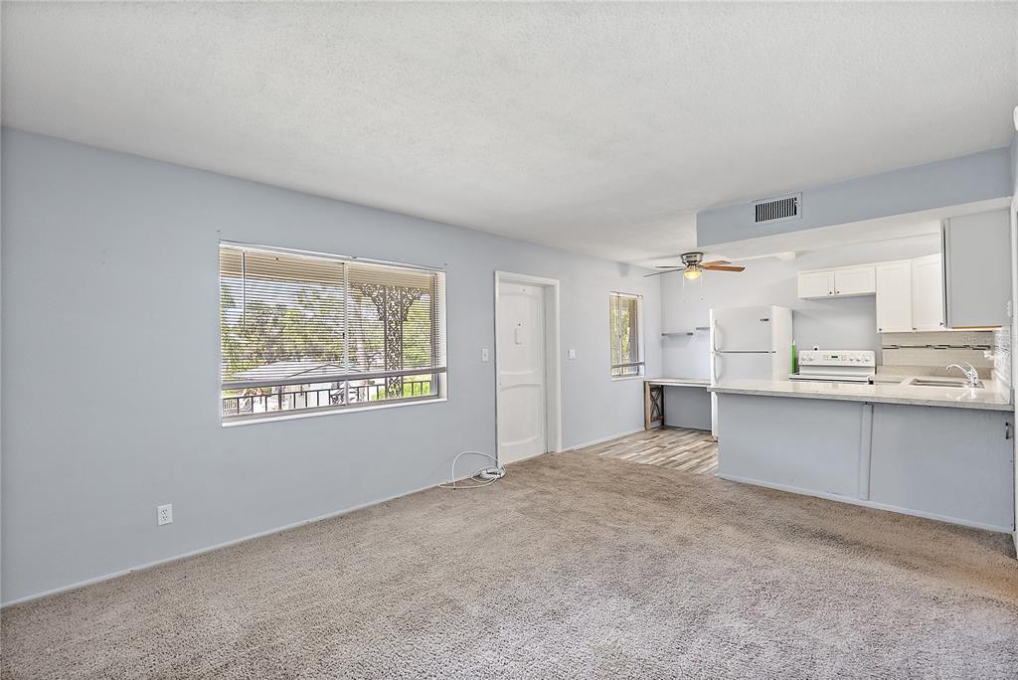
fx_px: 453
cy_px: 340
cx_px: 509
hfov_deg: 96.7
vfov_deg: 73.8
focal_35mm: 16
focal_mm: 16
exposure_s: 1/13
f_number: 4
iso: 1250
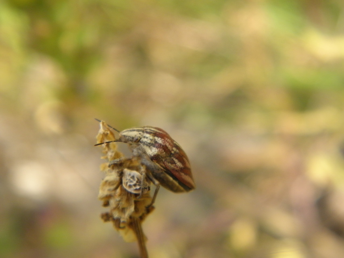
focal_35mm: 80
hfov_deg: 24.4
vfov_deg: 18.4
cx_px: 172
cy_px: 129
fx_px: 795
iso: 200
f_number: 4.4
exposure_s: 1/160
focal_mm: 14.3
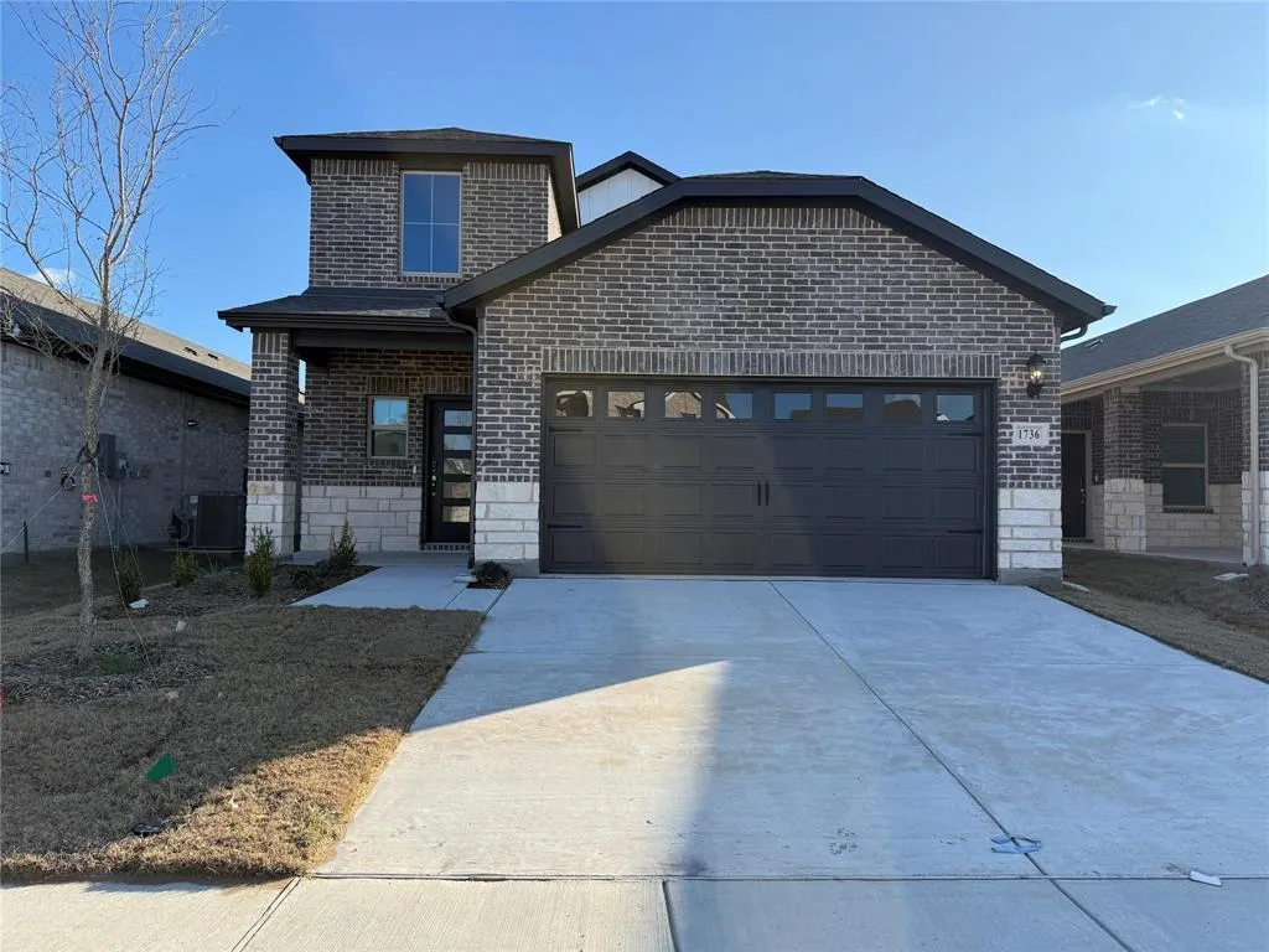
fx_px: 880
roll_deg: -0.5
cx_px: 634
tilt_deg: +1.9
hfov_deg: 71.6
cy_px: 476
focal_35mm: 24
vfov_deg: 56.8
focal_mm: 6.76
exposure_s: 1/3759
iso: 125
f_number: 1.78
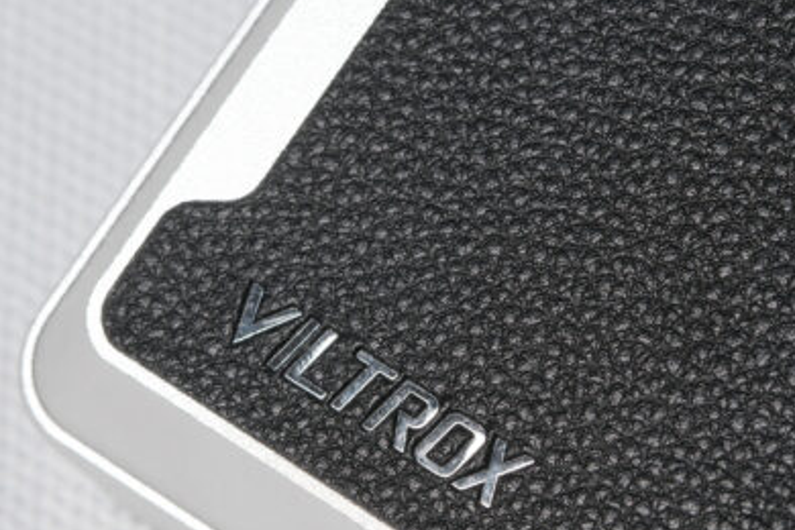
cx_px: 479
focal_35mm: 231
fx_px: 5101
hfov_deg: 8.9
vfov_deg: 5.9
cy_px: 342
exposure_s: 1/6
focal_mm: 100
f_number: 8
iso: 160
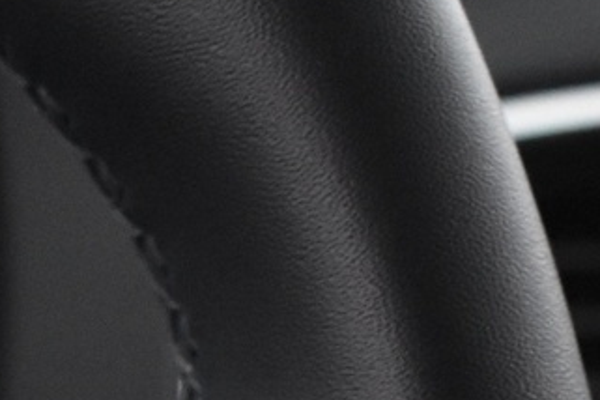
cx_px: -174
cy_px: 921
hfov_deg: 9.5
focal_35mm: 212
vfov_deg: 6.2
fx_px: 3533
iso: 3200
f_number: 4.2
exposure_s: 1/25
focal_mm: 28
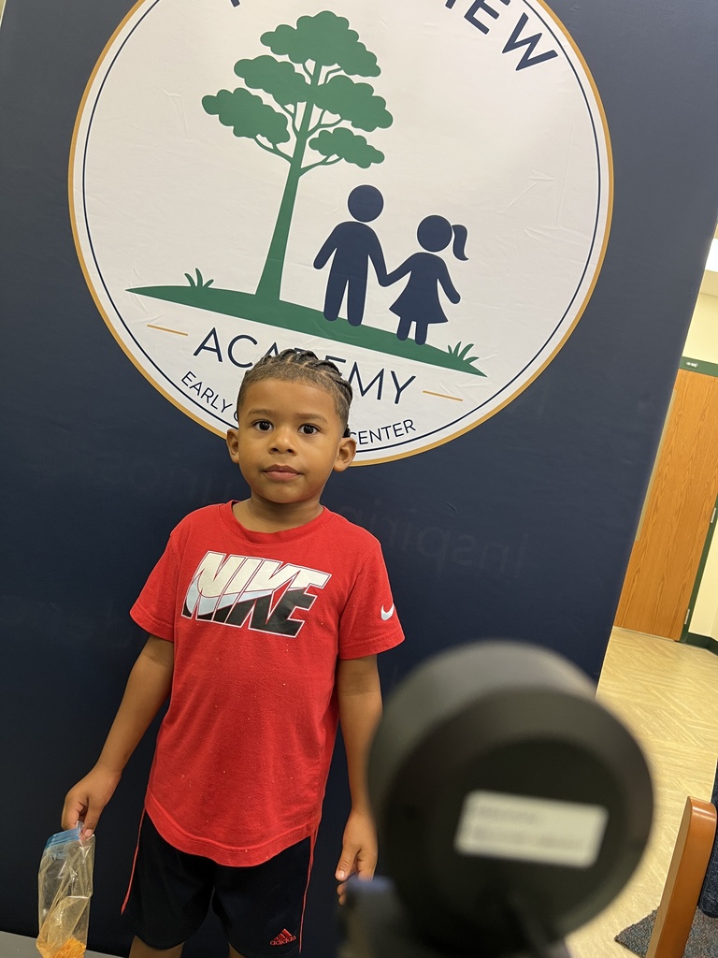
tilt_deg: -2.9
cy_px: 479
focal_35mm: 26
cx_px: 359
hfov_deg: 53.1
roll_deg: -13.6
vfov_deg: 67.3
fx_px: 719
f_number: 1.5
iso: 125
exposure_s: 1/60
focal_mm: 5.7
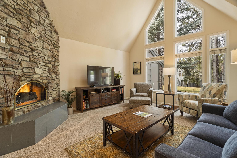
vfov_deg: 70.1
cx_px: 118
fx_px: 113
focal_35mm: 17
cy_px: 79
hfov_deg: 92.9
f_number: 9
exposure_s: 1/4
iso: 400
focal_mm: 17.1
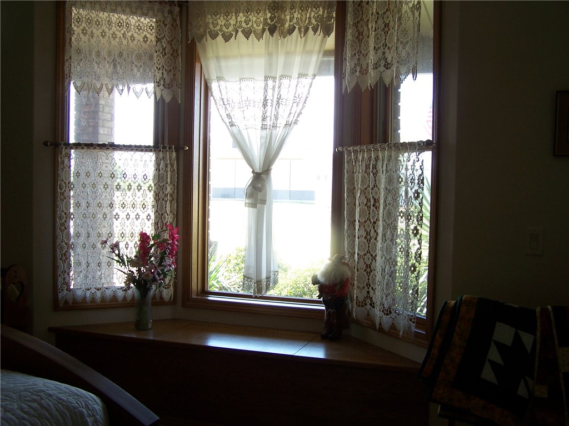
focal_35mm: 38
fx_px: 625
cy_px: 213
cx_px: 284
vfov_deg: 37.7
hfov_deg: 49.0
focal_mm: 6.3
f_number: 2.8
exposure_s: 1/60
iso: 80
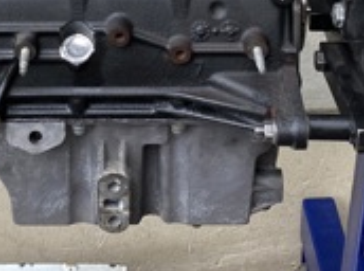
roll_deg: +0.5
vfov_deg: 14.1
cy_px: -149
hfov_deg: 20.2
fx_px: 1017
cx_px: 108
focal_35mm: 97
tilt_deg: -23.6
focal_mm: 4.25
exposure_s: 1/122
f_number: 1.8
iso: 40
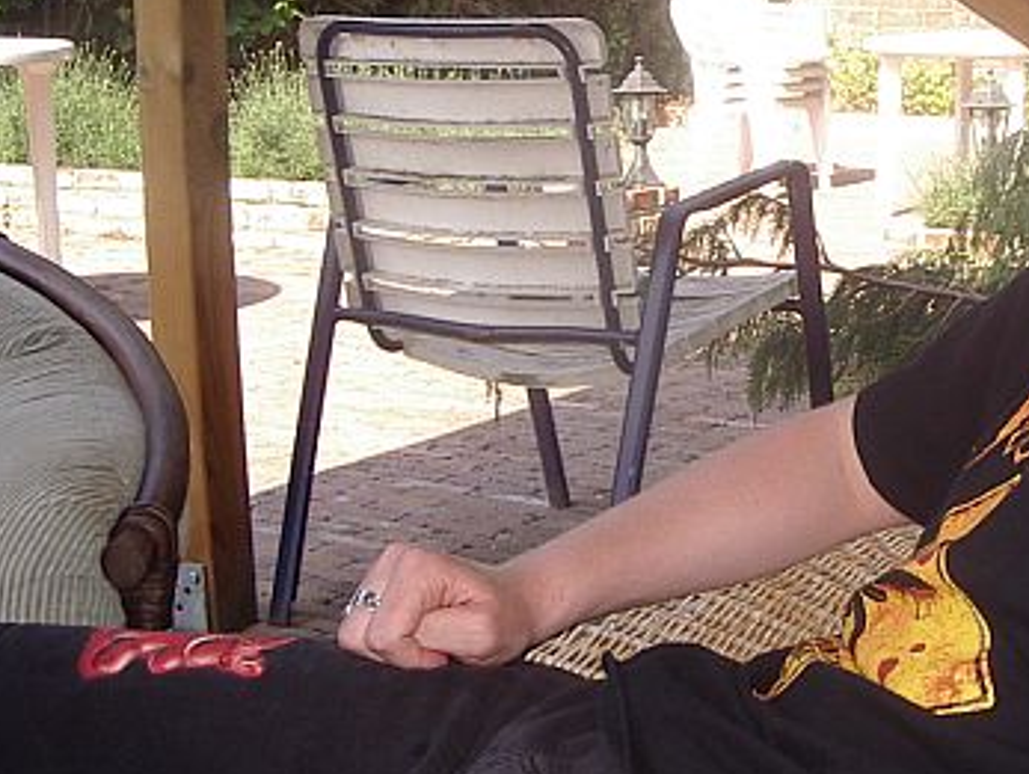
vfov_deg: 21.0
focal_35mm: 70
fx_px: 2083
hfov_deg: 26.8
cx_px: 925
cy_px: 317
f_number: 4.8
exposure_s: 1/100
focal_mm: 5.8
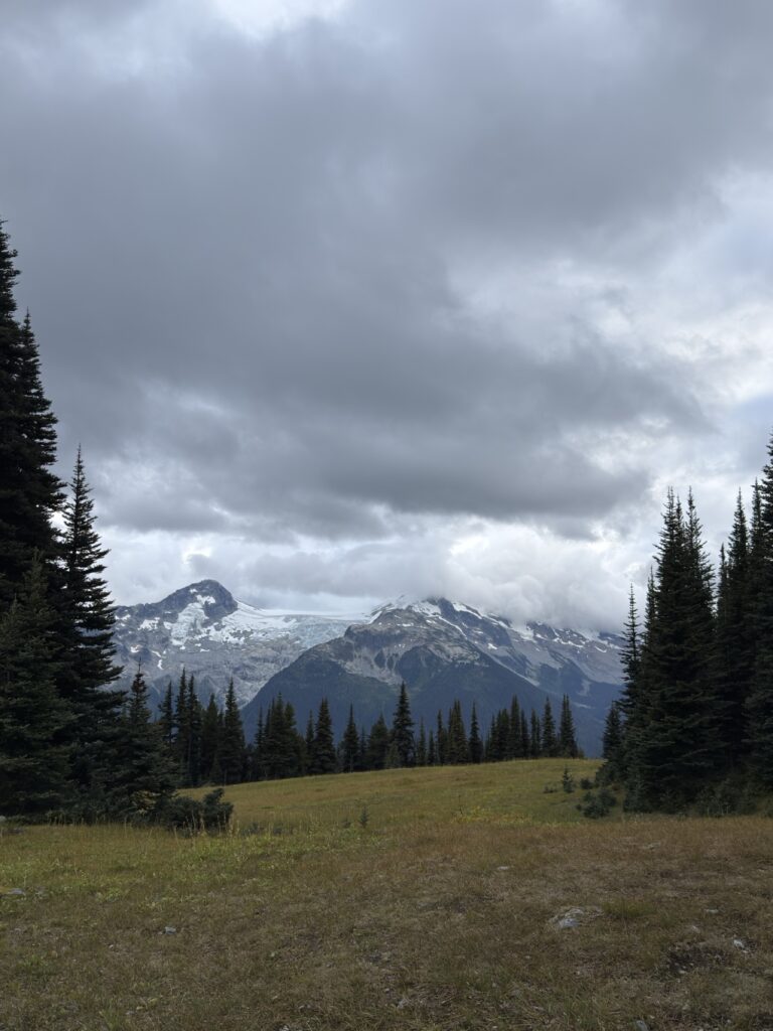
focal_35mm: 29
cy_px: 516
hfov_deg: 48.2
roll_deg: -0.6
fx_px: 863
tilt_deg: +10.1
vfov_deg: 61.7
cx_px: 386
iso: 64
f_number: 1.78
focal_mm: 6.76
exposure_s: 1/810
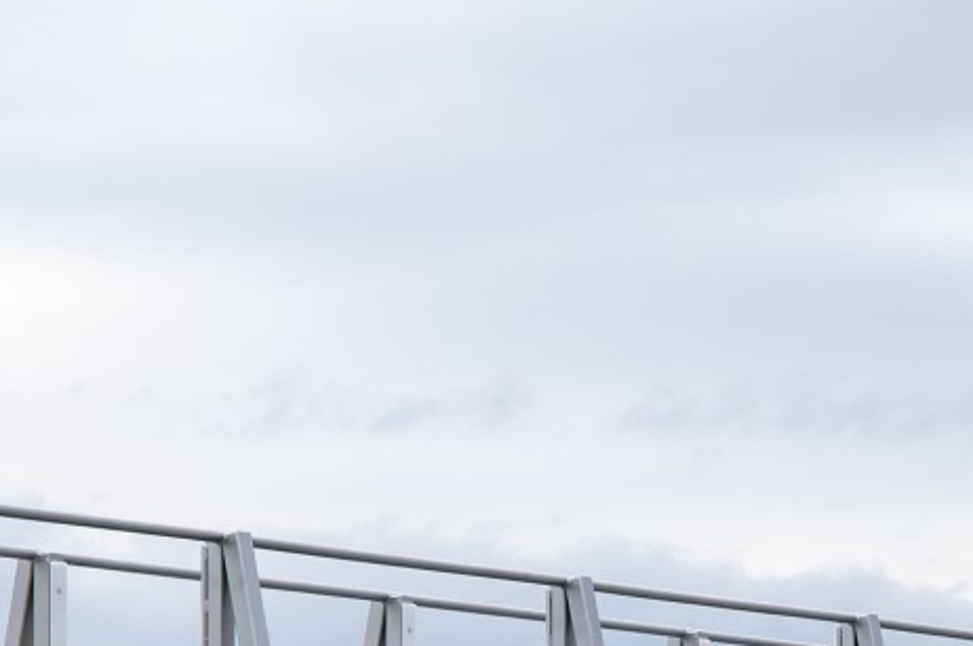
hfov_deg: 16.6
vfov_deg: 10.5
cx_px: 730
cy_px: 1134
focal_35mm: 123
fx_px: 3321
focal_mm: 35
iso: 100
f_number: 8
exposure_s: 1/400
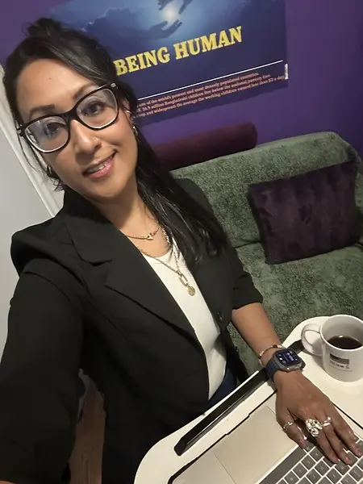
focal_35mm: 23
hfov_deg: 58.9
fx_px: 322
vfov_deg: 73.9
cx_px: 182
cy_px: 242
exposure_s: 1/20
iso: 640
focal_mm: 2.69
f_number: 1.9
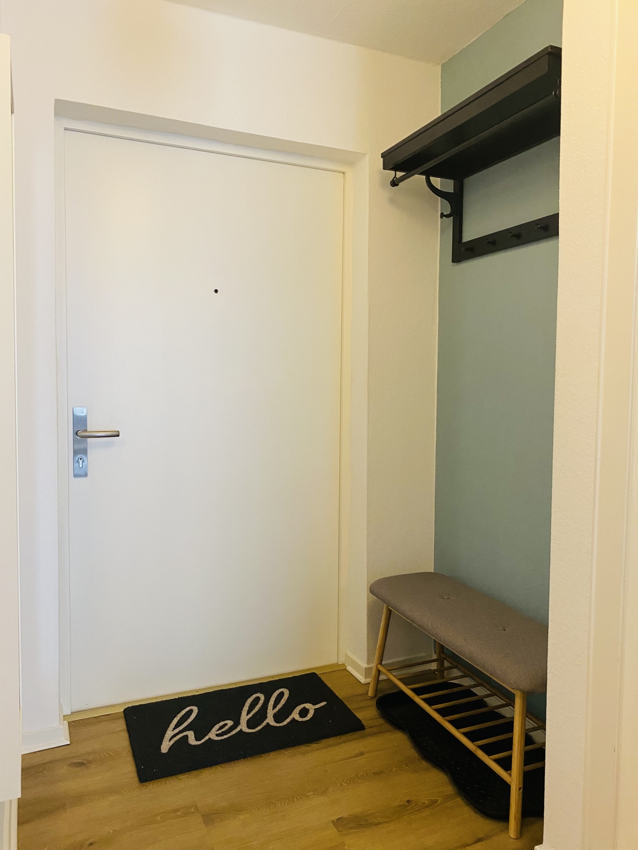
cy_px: 425
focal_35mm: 26
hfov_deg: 53.1
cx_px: 319
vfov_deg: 67.3
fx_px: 639
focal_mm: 4.25
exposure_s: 1/50
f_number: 1.8
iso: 320
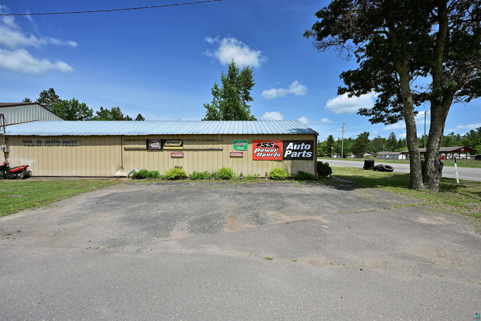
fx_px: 207
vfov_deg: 75.5
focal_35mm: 16
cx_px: 240
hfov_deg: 98.5
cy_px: 160
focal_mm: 15.5
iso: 250
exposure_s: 1/2000
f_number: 5.6
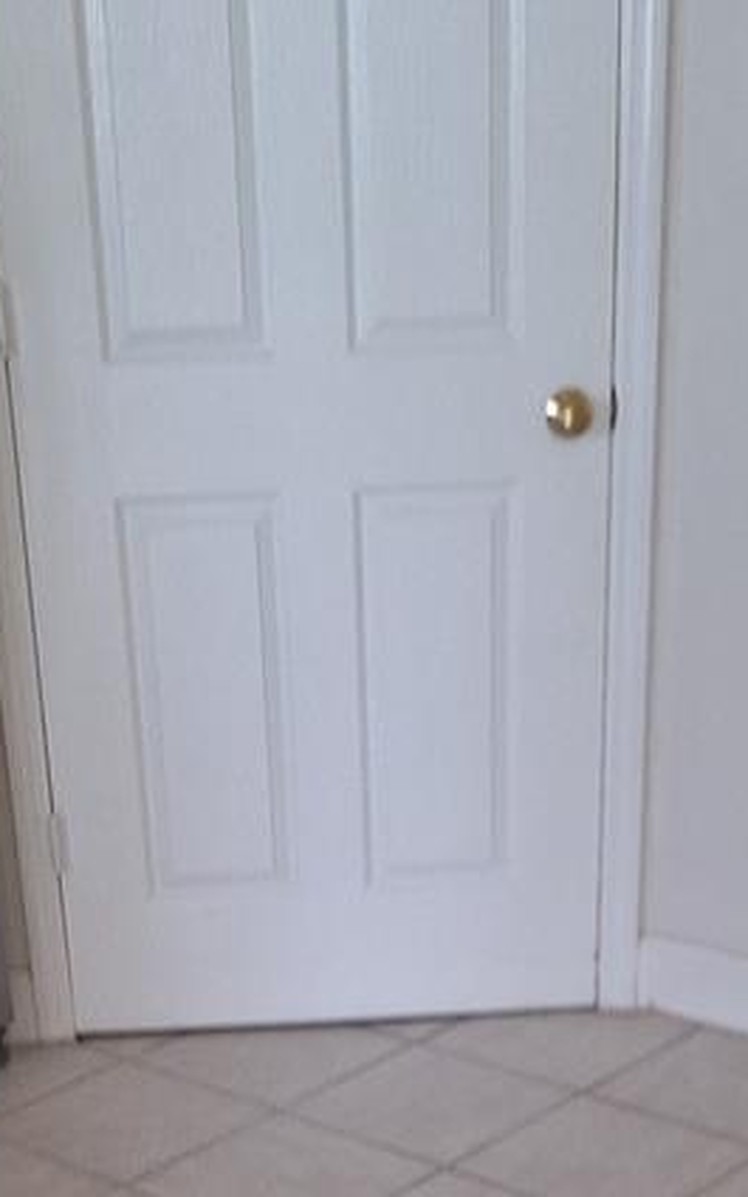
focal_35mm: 69
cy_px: 1287
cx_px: 373
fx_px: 2251
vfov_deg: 27.5
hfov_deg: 18.9
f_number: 1.8
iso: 160
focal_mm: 5.54
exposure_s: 1/50
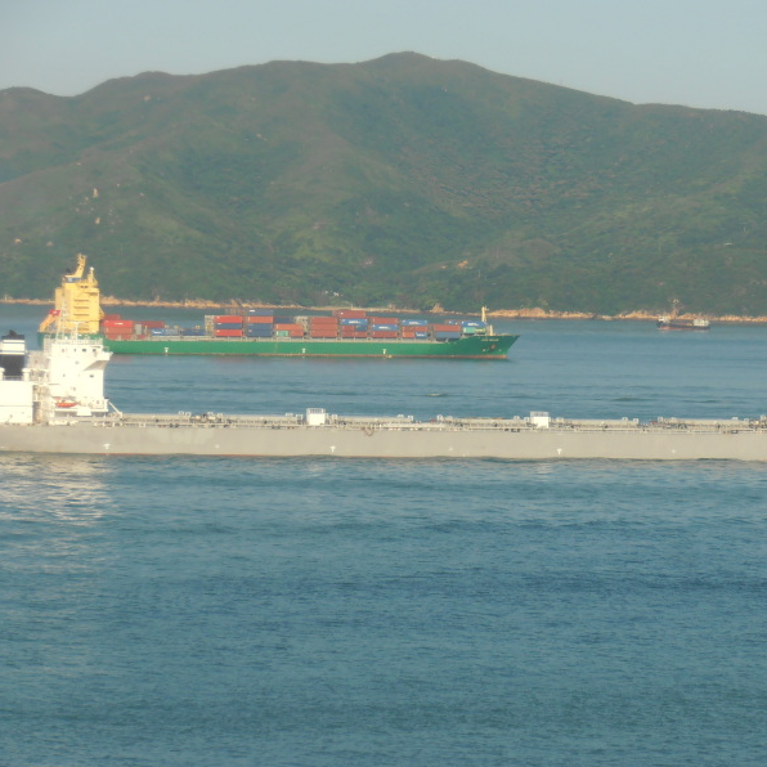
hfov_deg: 8.9
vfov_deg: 8.9
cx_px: 417
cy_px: 385
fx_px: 4938
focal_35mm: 197
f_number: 5.9
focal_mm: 29.44
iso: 80
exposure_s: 1/500
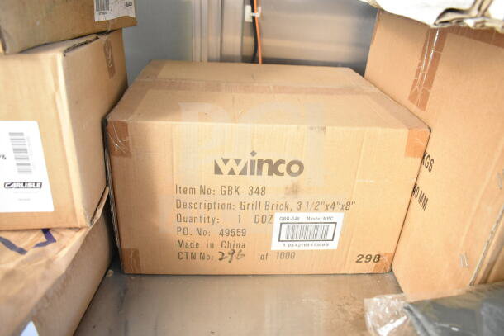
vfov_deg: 48.0
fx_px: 378
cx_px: 252
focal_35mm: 27
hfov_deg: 67.4
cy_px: 168
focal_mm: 18
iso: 3600
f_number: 3.5
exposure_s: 1/30
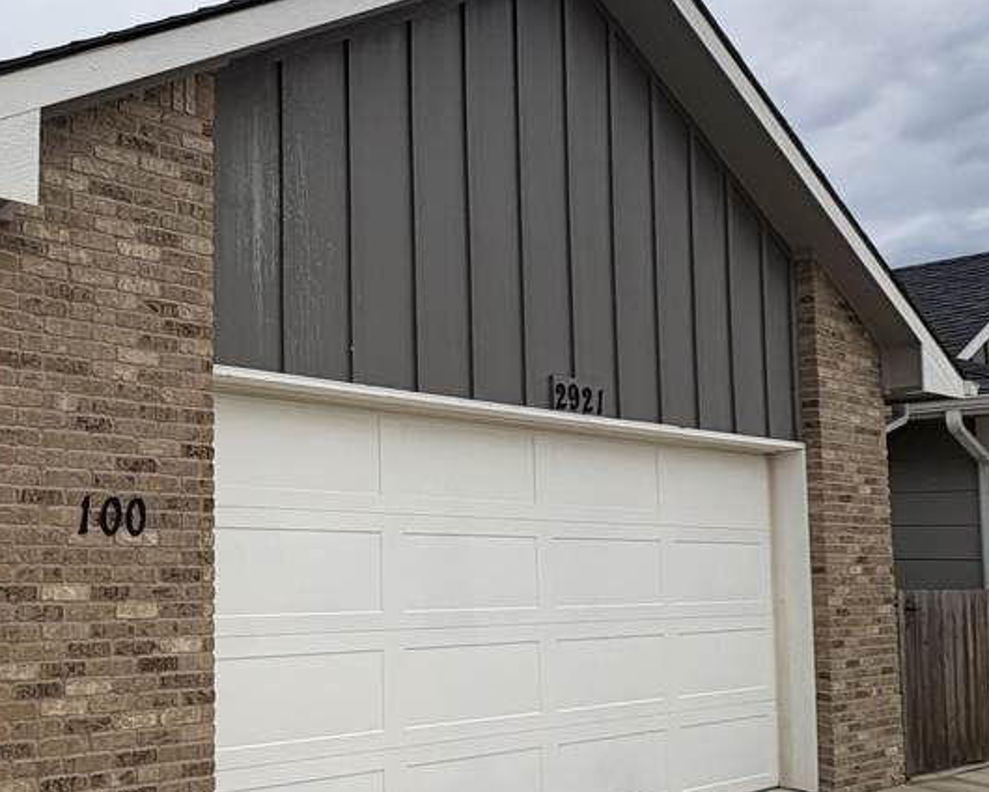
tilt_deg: +5.0
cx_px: -19
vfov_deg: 44.3
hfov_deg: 45.1
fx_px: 966
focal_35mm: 33
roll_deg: -0.8
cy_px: 474
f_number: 2.2
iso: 50
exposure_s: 1/1709
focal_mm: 2.22
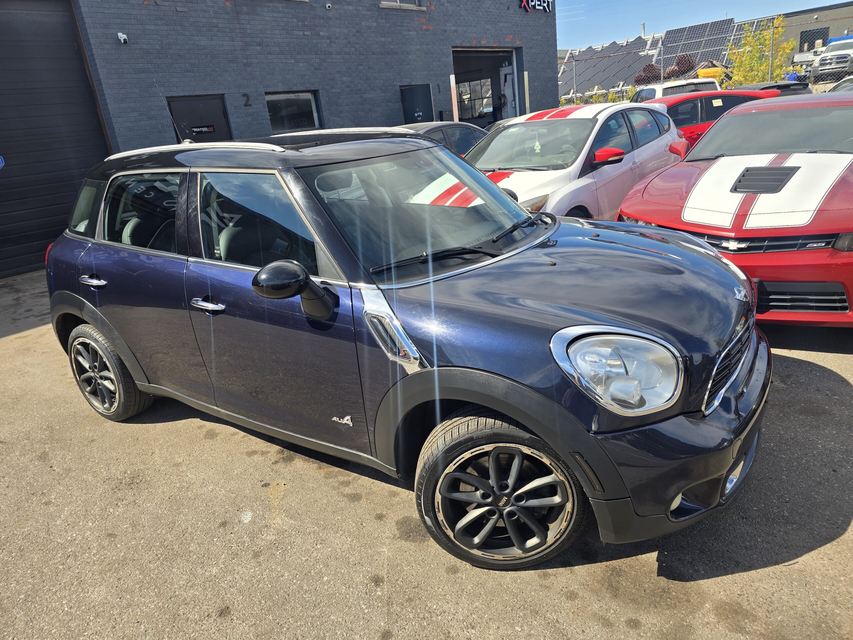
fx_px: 567
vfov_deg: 58.9
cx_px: 426
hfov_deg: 73.9
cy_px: 320
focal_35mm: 23
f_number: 1.7
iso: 12
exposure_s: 1/428
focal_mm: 6.3
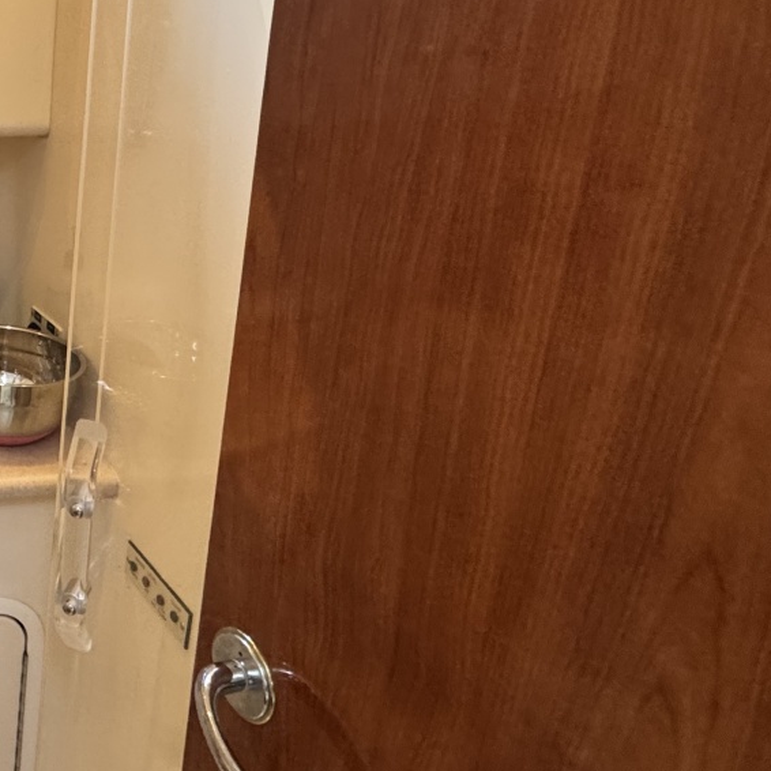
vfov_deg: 46.3
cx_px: -240
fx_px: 882
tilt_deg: -15.3
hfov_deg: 33.7
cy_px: 244
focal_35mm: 35
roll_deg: +2.7
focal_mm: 2.22
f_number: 2.2
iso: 320
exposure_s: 1/90
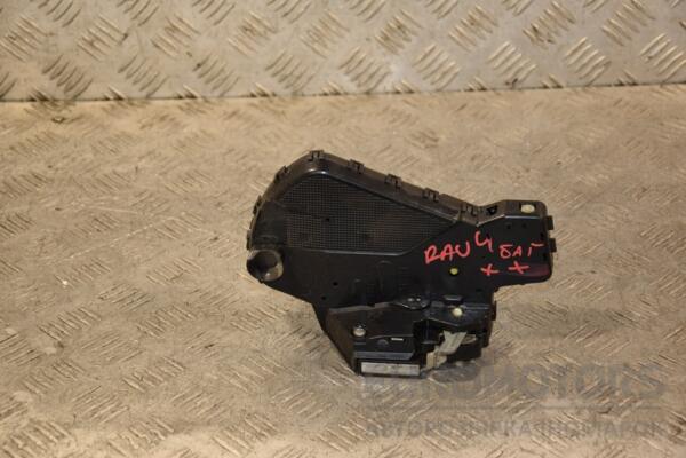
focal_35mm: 87
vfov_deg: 15.7
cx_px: 343
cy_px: 229
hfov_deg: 23.4
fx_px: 1658
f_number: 5
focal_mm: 58
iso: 800
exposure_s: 1/160
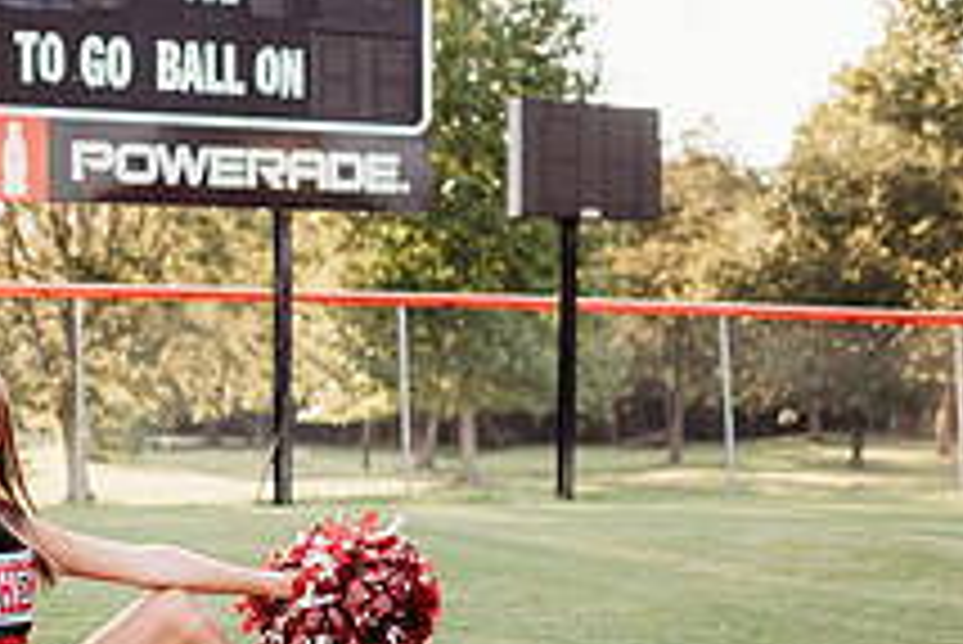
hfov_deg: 30.2
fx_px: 1740
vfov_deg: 20.9
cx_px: 189
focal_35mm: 65
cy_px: 435
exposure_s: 1/500
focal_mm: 24
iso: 125
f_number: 2
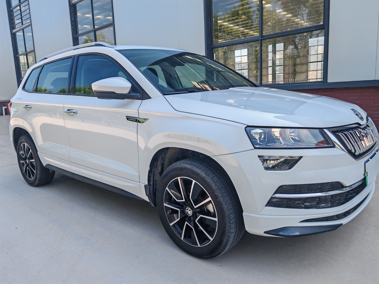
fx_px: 296
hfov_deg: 65.3
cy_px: 142
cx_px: 190
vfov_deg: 51.4
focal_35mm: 27
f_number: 1.9
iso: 50
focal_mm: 6.67
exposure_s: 1/320
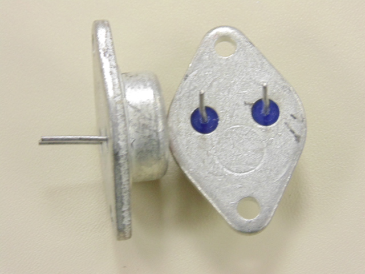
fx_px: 1255
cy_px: 137
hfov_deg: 16.6
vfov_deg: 12.5
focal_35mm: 119
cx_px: 182
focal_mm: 21.3
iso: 400
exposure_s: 1/30
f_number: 4.8
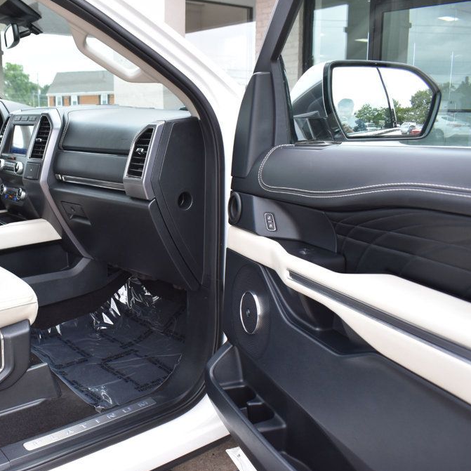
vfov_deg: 47.2
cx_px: 118
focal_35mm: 35
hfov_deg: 45.6
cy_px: 237
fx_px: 539
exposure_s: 1/125
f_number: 5.6
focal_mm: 18
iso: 400
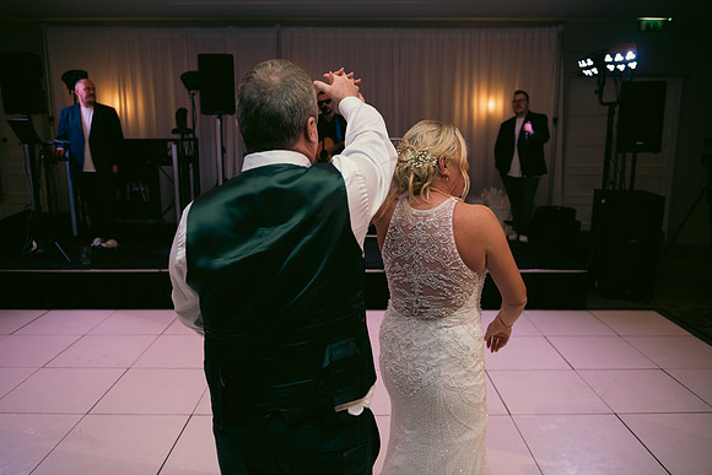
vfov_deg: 46.4
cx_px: 356
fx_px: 554
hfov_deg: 65.5
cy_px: 238
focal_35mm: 28
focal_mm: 28
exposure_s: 1/160
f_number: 3.5
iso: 800
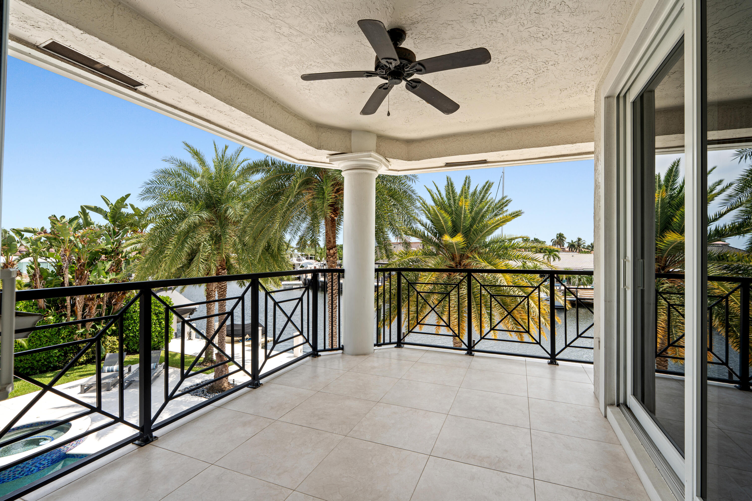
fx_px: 334
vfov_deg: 73.7
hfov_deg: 96.7
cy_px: 250
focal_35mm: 16
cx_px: 376
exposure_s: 1/30
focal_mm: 16
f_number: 9
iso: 100
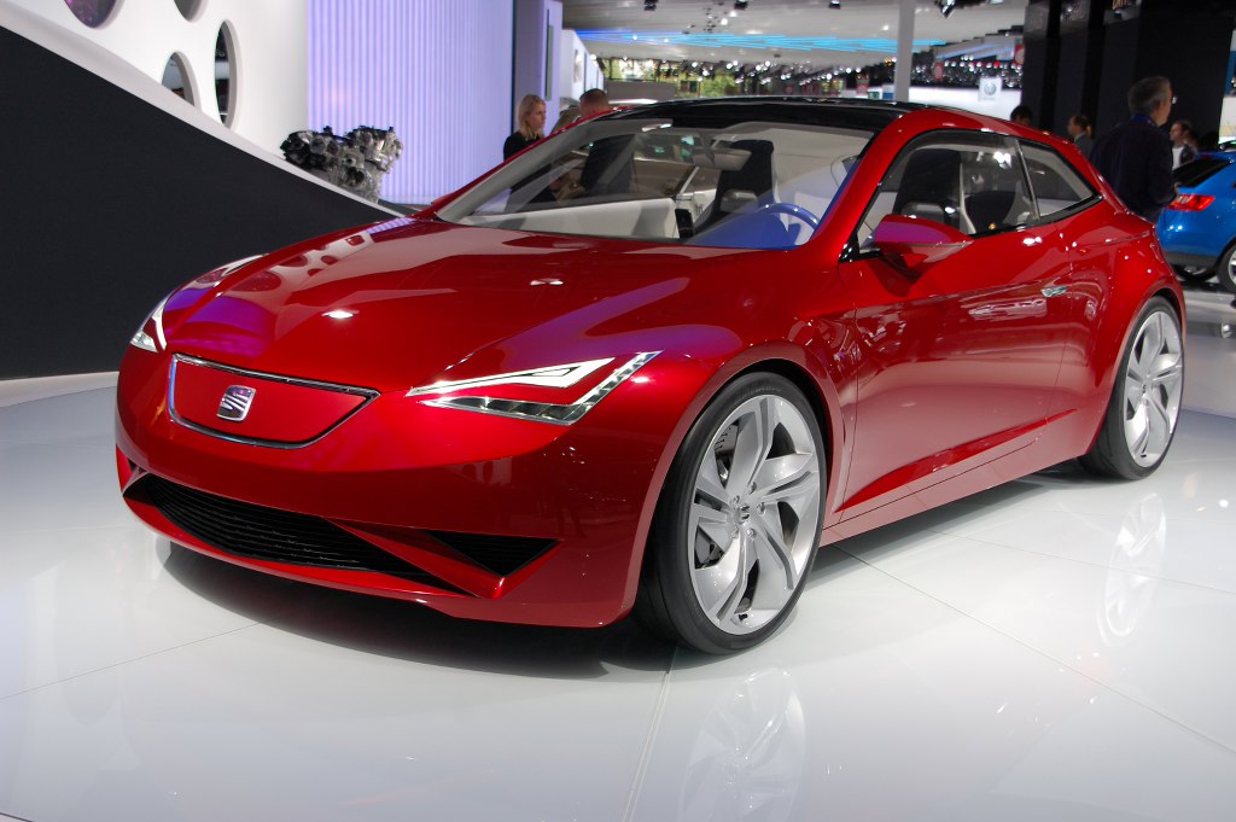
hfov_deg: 43.6
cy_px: 411
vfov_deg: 29.8
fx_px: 1544
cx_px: 618
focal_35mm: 45
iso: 360
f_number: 5.6
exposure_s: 1/125
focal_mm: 30
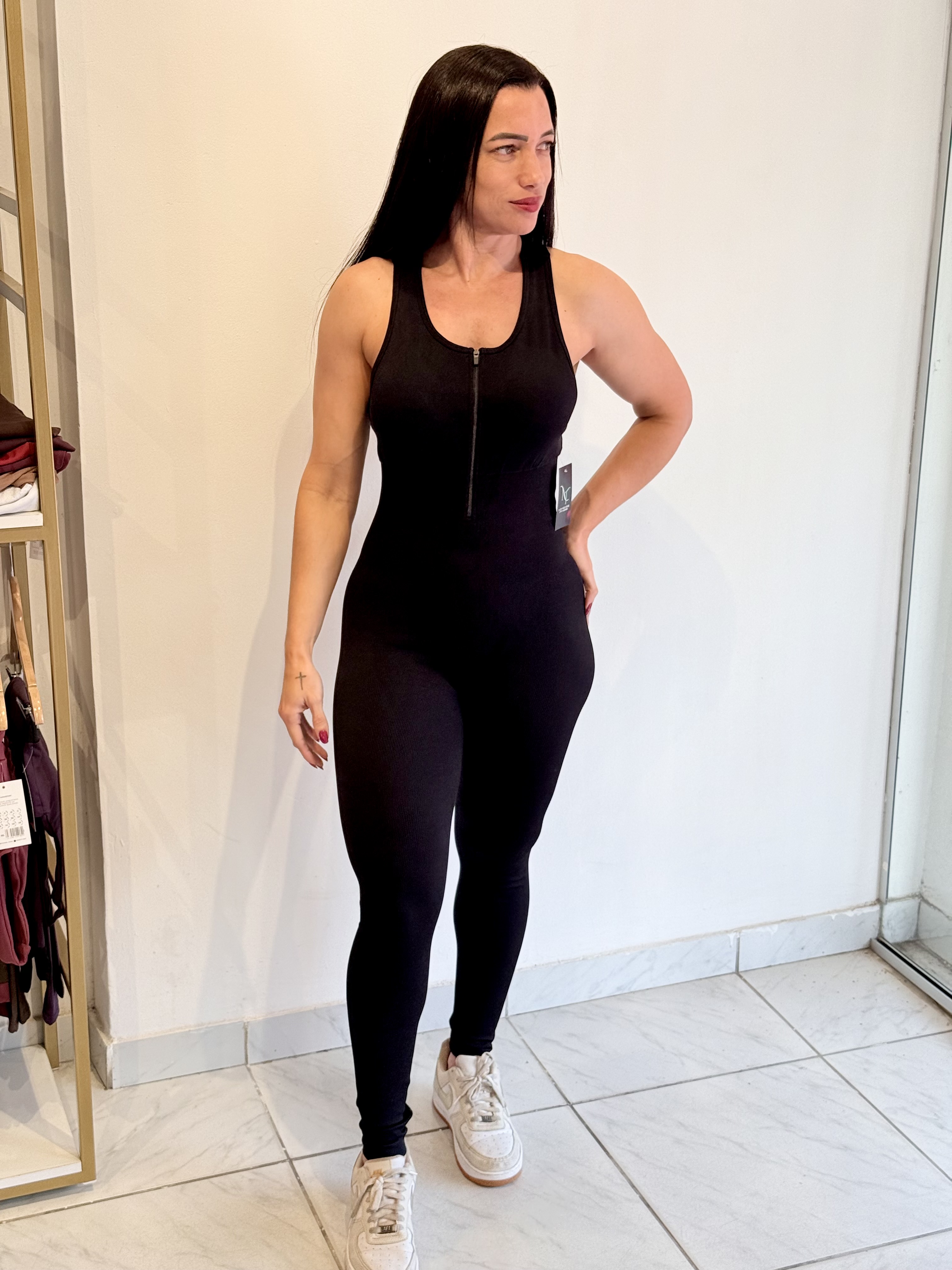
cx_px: 476
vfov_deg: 39.7
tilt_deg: -17.2
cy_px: 635
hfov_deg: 30.3
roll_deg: -1.8
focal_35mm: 48
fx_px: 1760
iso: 80
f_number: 1.78
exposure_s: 1/309
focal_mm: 6.76
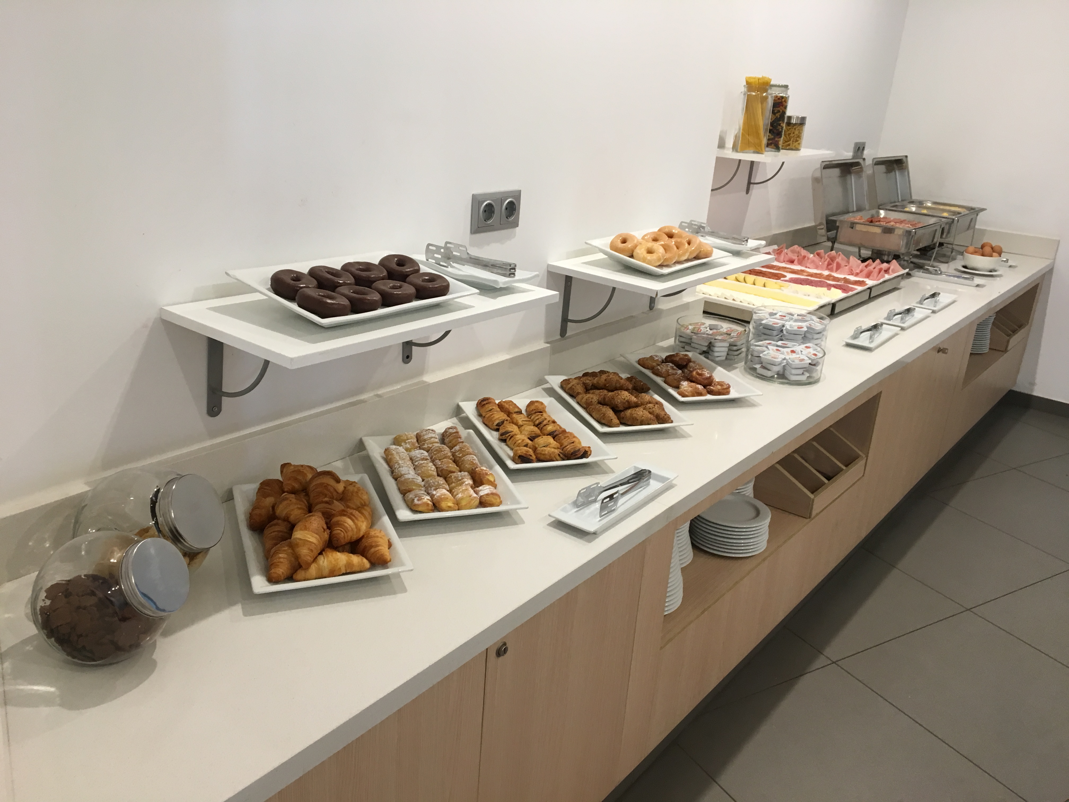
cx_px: 534
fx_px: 896
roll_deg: -5.2
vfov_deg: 48.2
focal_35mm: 29
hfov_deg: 61.7
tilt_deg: -17.8
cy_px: 401
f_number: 2.2
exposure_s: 1/33
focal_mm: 4.15
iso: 100
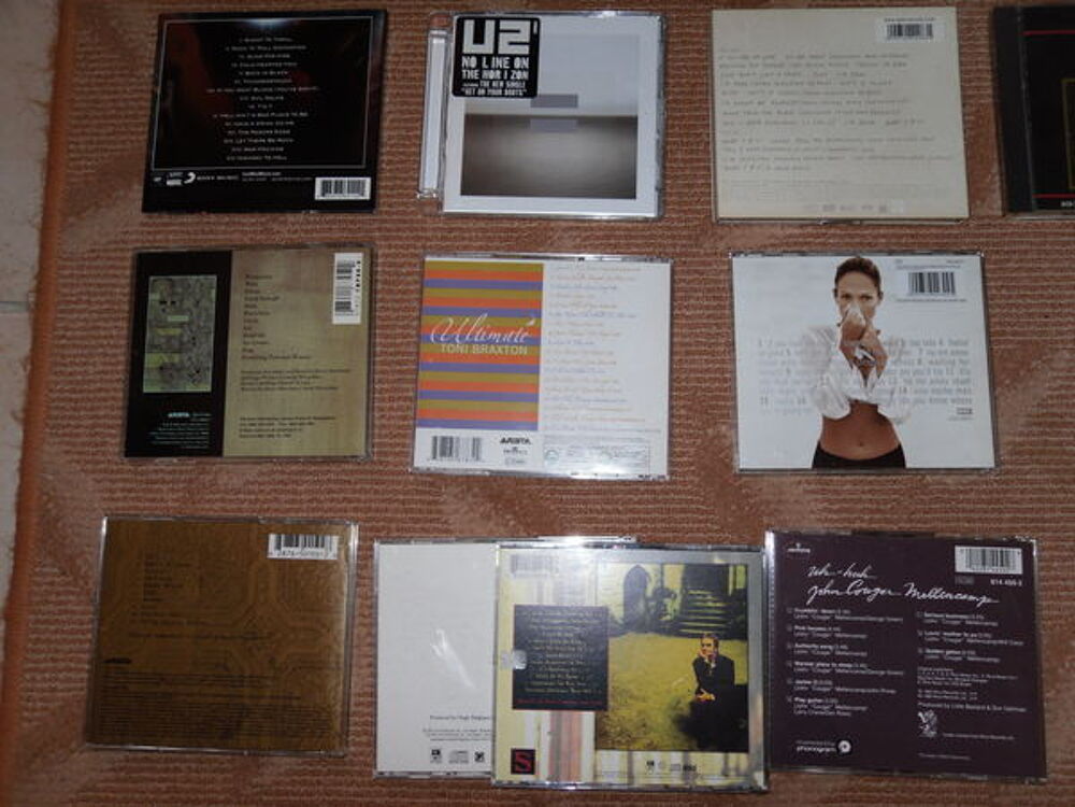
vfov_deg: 40.7
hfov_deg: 52.6
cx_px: 538
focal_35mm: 35
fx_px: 1087
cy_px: 404
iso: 80
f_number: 3.5
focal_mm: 6.3
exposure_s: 1/45
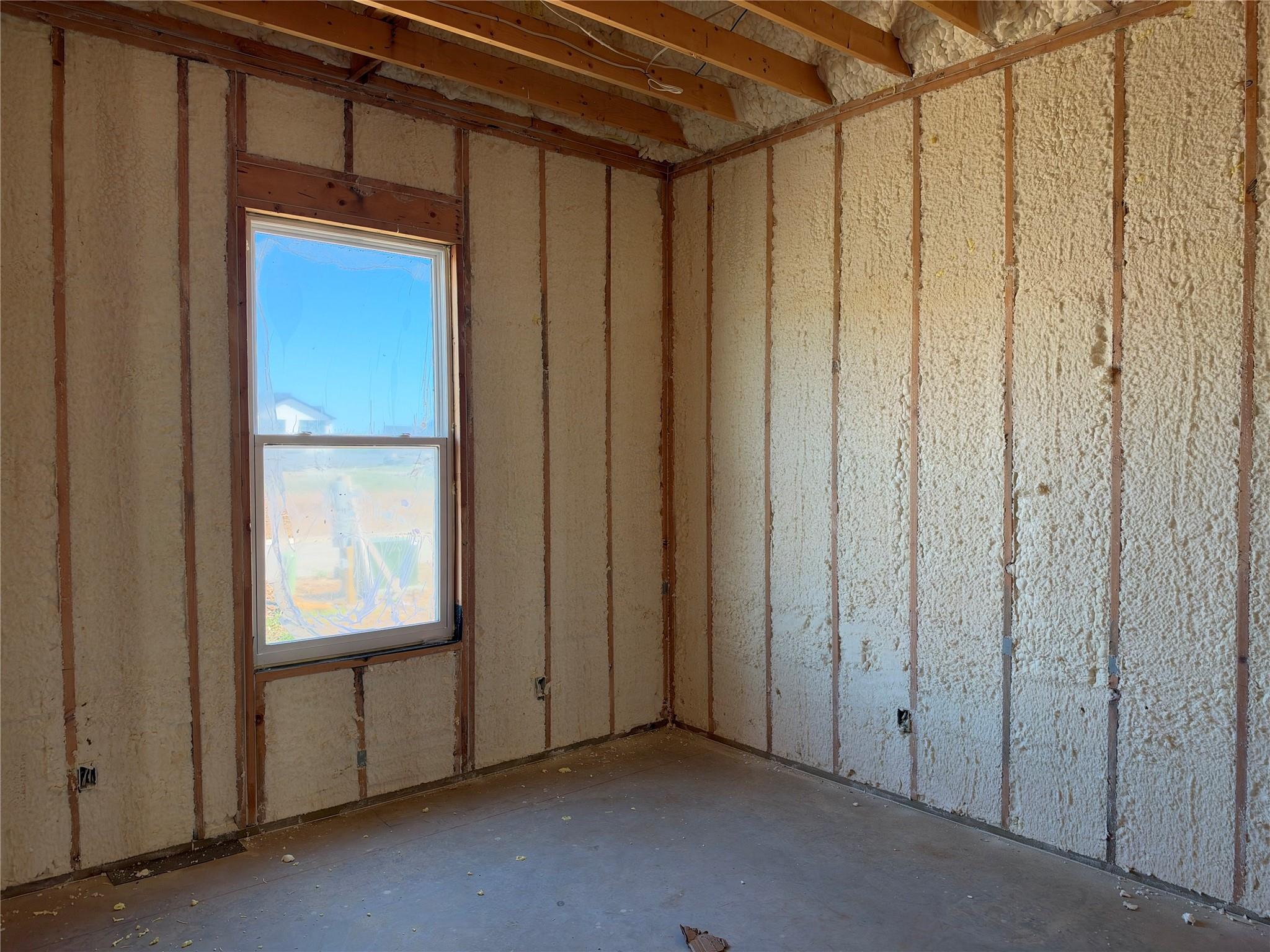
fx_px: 881
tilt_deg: +0.2
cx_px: 635
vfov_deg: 56.8
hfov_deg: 71.6
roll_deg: +1.1
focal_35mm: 24
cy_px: 476
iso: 200
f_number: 1.8
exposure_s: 1/164
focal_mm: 6.93
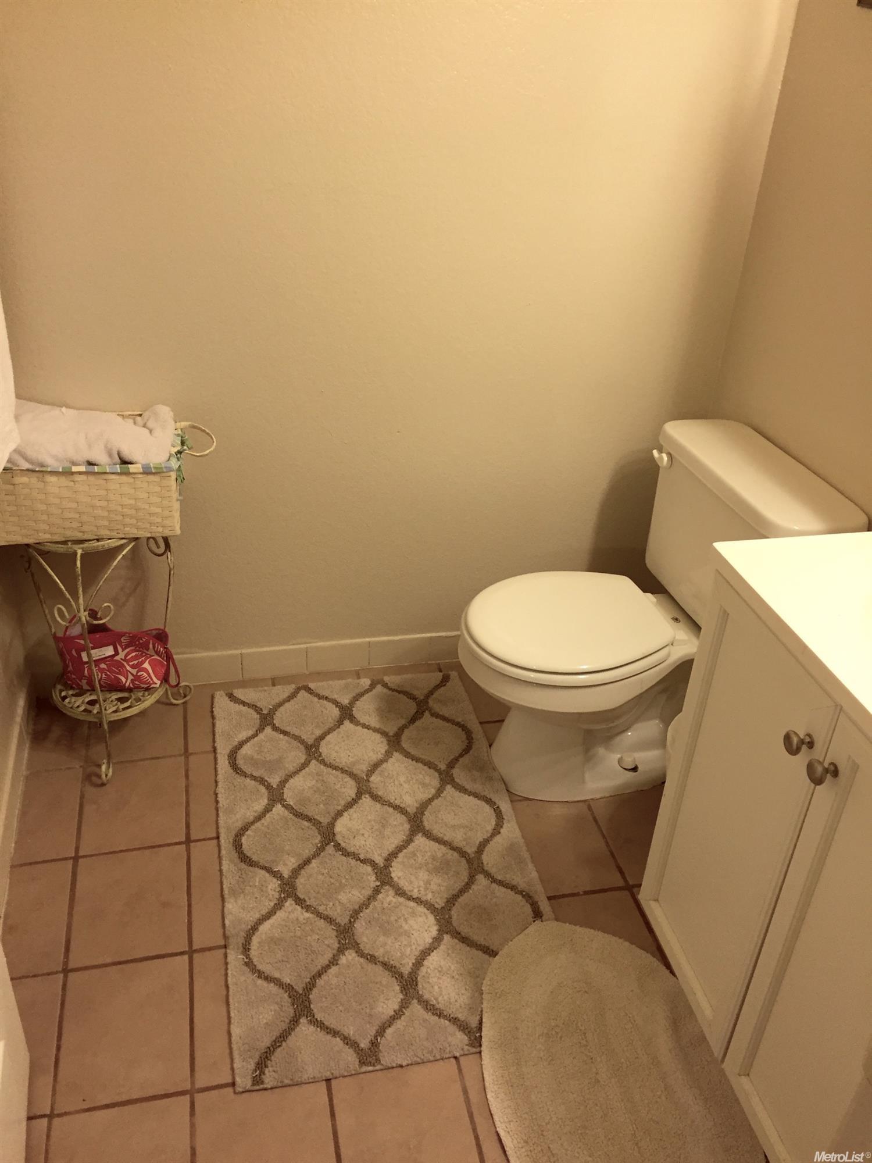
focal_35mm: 29
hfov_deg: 48.2
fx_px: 974
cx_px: 436
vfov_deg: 61.7
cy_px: 582
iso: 50
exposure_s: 1/30
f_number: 2.2
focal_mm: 4.15
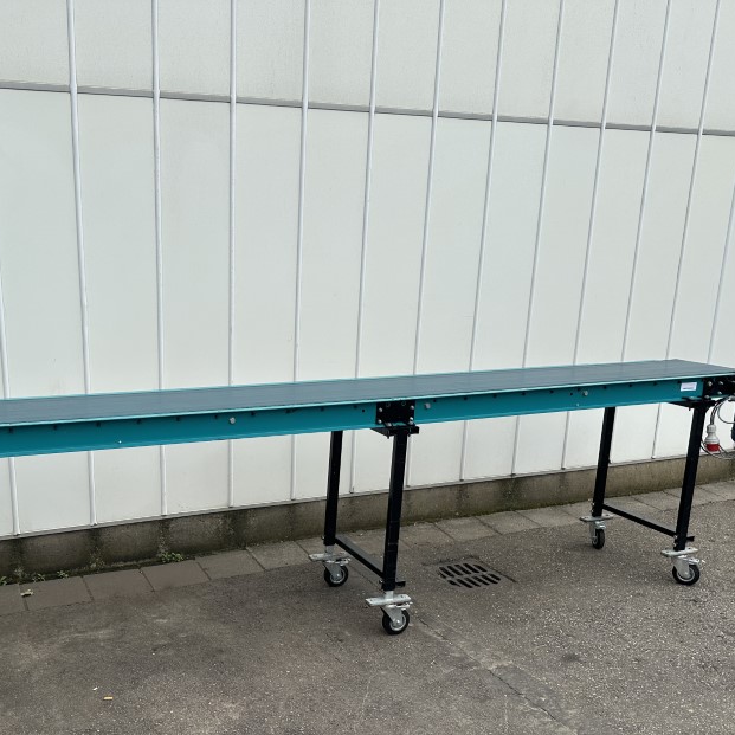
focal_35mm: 35
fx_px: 841
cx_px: 246
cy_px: 453
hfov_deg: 46.5
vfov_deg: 46.9
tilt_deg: -16.5
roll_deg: +0.7
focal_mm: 6.86
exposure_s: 1/5848
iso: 80
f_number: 1.78
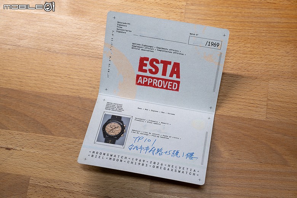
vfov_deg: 20.3
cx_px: 148
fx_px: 552
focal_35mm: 67
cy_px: 99
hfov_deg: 30.1
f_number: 8
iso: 1100
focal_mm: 67
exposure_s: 1/80
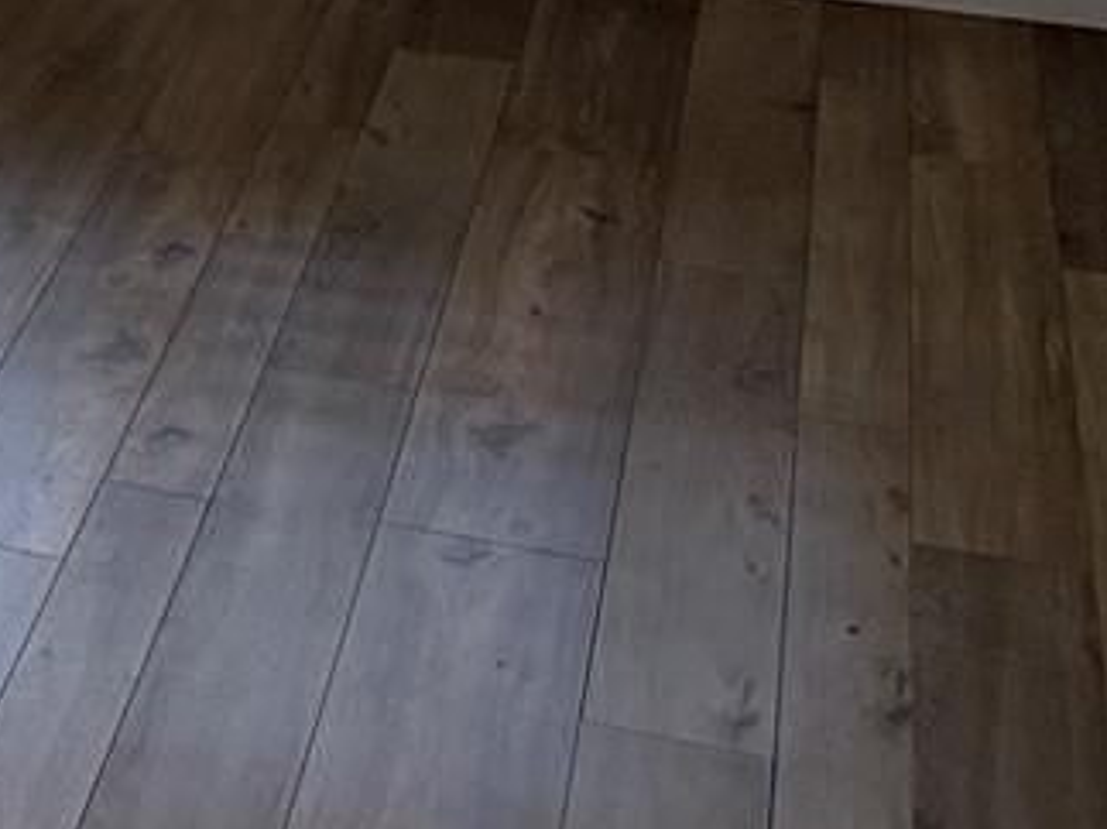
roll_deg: +1.1
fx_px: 3804
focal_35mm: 119
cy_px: -1028
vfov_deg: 10.9
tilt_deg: -1.4
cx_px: -1395
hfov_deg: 13.2
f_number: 1.78
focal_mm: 6.76
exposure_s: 1/162
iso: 200
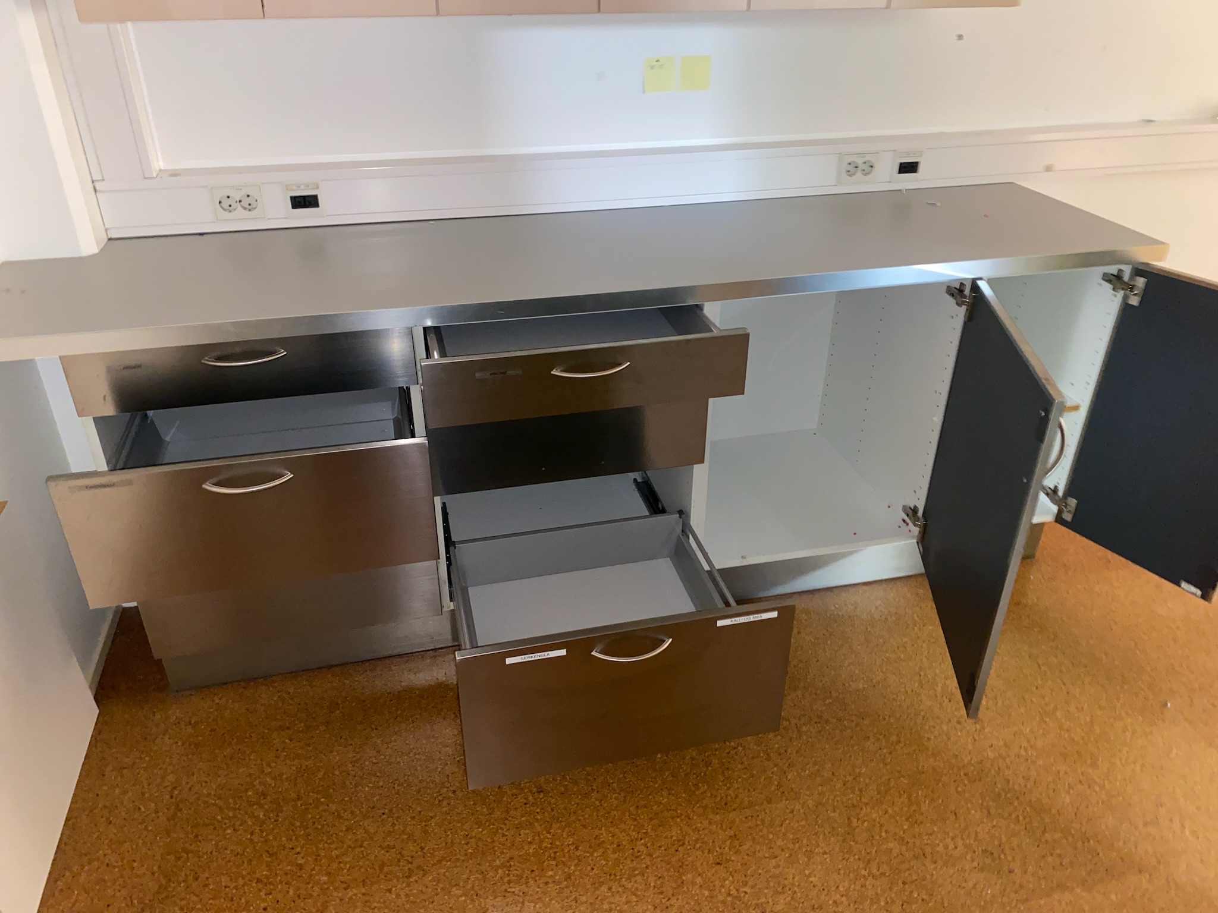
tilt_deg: -30.2
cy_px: 456
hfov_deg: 67.3
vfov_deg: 53.1
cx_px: 609
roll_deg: -0.3
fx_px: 915
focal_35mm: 26
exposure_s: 1/4
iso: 200
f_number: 1.8
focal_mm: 4.25
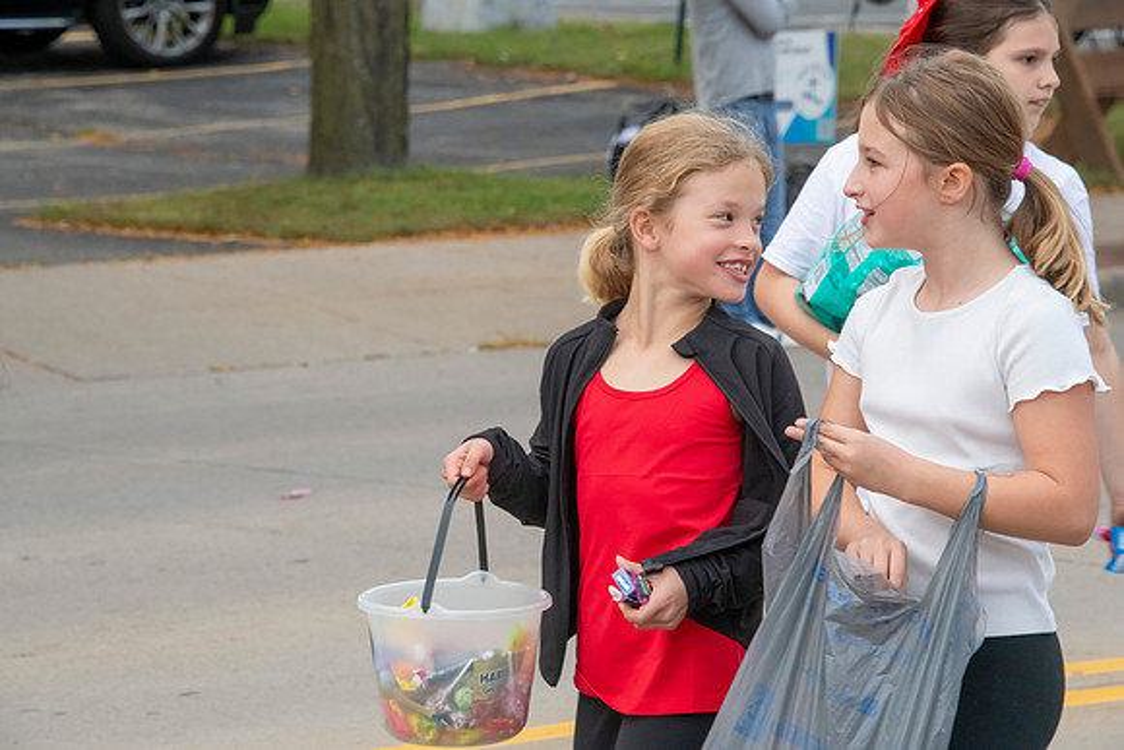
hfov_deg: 10.8
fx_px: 5933
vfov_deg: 7.2
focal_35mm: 190
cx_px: 562
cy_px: 375
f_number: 11
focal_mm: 190
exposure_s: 1/320
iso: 3200
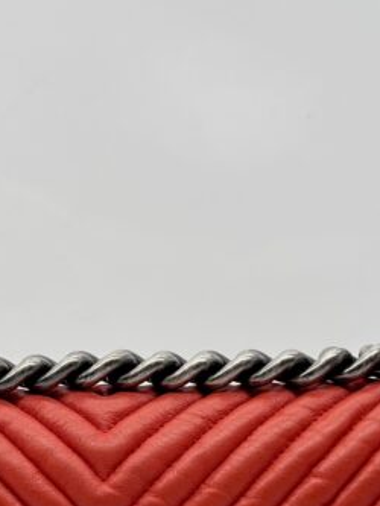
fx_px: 1170
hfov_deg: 18.4
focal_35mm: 80
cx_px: 116
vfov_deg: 21.9
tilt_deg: -10.4
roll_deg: +0.8
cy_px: 666
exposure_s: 1/140
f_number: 1.5
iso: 32
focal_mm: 5.7
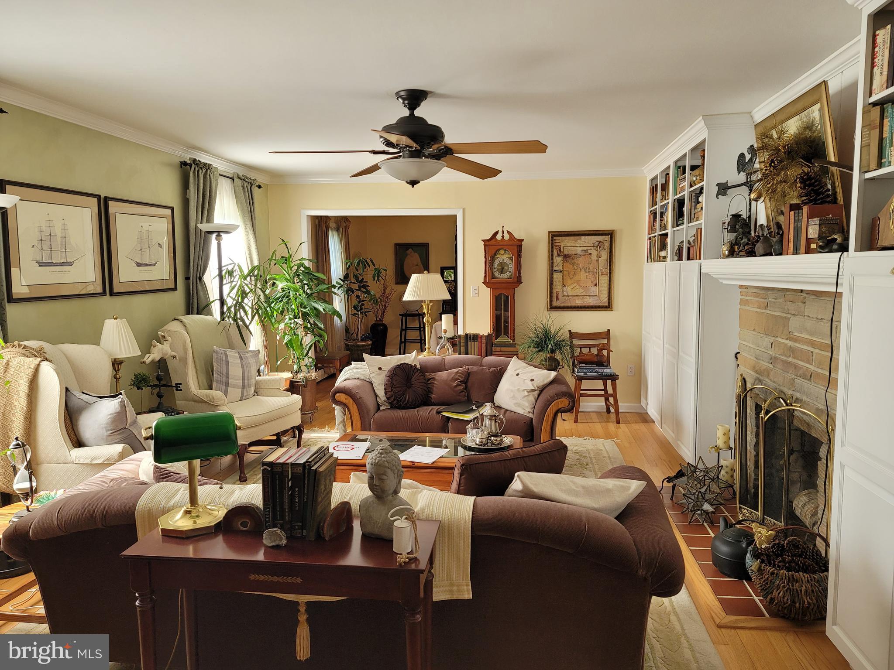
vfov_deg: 54.9
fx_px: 646
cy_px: 335
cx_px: 447
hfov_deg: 69.4
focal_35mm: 25
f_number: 1.8
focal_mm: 7
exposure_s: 1/119
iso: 200
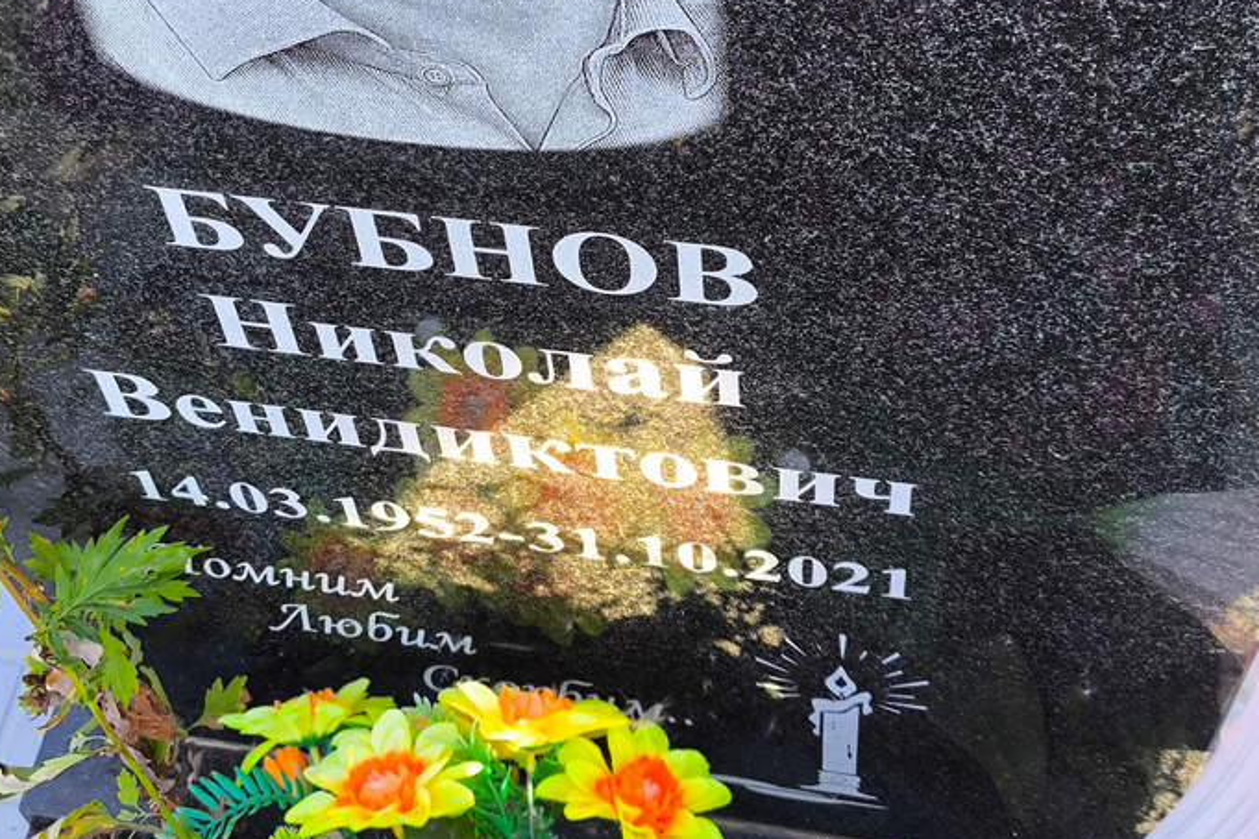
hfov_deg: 32.9
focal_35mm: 61
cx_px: 563
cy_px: 294
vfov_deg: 22.2
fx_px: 2133
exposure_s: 1/141
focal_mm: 4.71
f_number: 1.7
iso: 50
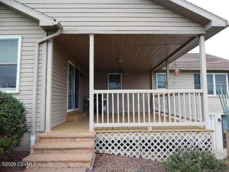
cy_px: 86
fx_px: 146
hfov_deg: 76.4
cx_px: 114
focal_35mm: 22
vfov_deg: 61.1
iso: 125
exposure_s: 1/640
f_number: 3
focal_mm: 4
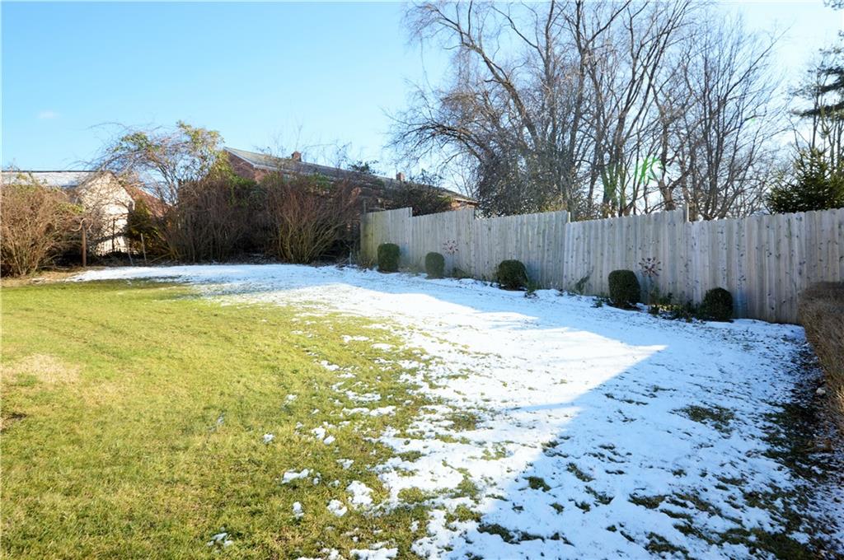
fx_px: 421
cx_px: 422
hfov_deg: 90.1
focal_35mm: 18
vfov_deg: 67.2
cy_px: 280
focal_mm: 12
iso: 100
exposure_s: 1/160
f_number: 6.3
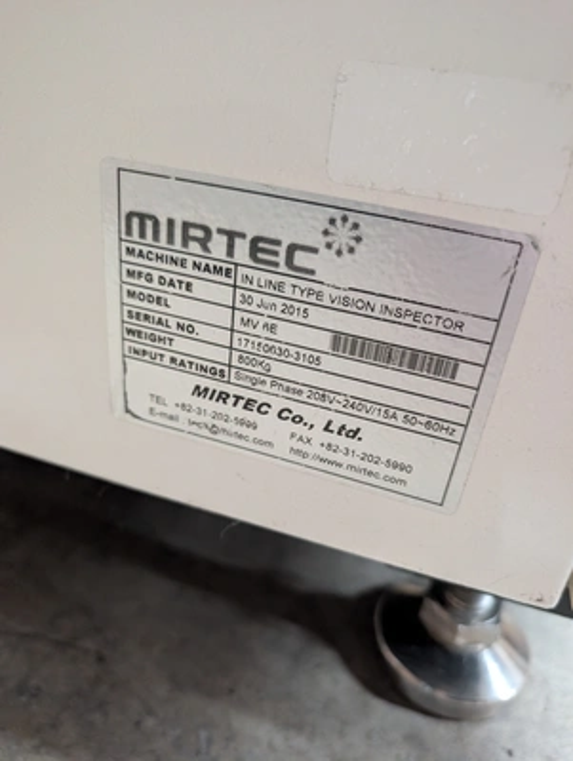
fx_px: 529
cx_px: 286
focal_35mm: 24
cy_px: 380
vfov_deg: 71.5
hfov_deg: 56.9
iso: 2385
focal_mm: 6.9
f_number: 1.68
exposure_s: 1/41.4
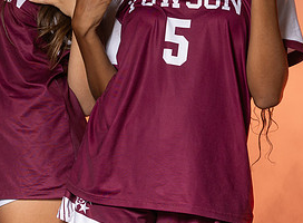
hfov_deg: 7.3
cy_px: 12
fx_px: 2382
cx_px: 33
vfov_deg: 5.3
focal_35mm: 274
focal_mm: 76
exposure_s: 1/160
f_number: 8
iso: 80
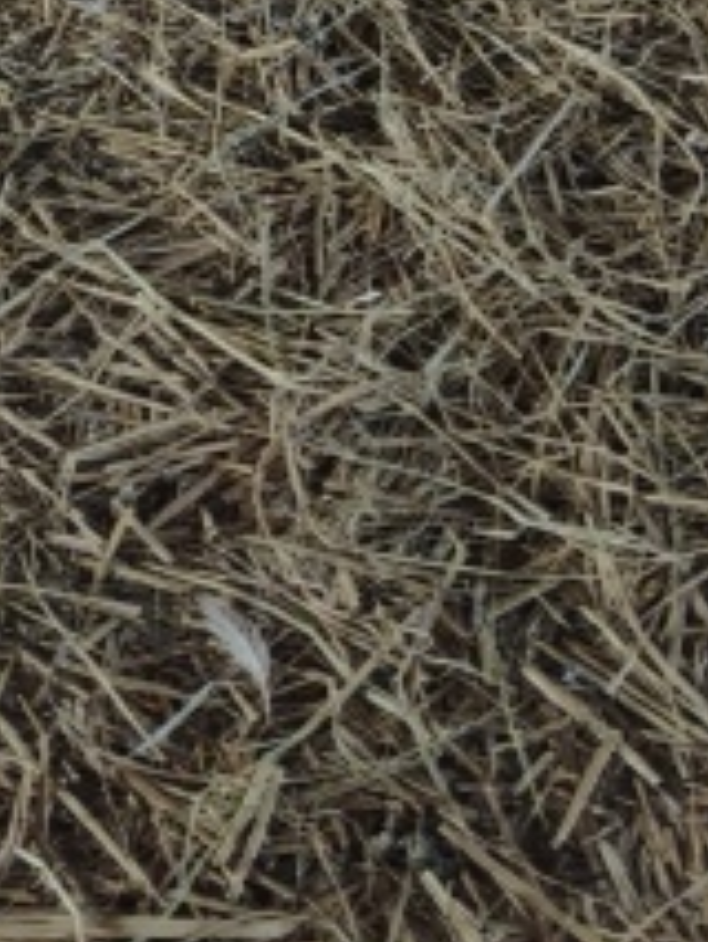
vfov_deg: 12.8
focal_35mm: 115
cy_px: -1373
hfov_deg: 12.6
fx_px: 3133
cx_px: -146
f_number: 1.6
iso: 200
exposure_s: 1/200
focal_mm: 6.06
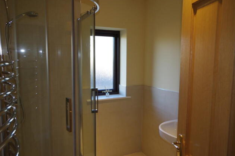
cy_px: 79
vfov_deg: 46.4
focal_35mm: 28
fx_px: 183
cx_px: 116
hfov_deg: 65.5
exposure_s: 1/50
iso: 400
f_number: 3.5
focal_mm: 18
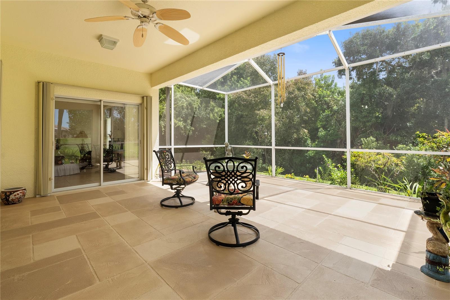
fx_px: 200
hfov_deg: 96.7
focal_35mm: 16
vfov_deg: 73.8
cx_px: 225
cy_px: 150
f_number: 8
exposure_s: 1/1000
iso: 1000
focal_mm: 16
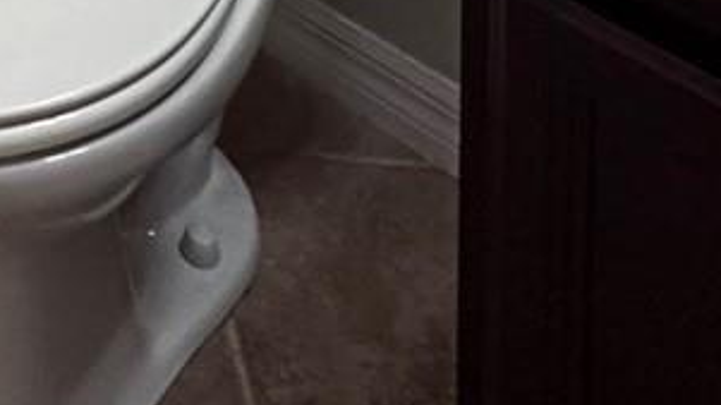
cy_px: -1014
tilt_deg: -5.9
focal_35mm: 81
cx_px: -371
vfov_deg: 9.3
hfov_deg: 21.7
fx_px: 1548
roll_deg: +2.4
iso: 320
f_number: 2.2
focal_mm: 2.22
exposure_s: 1/120
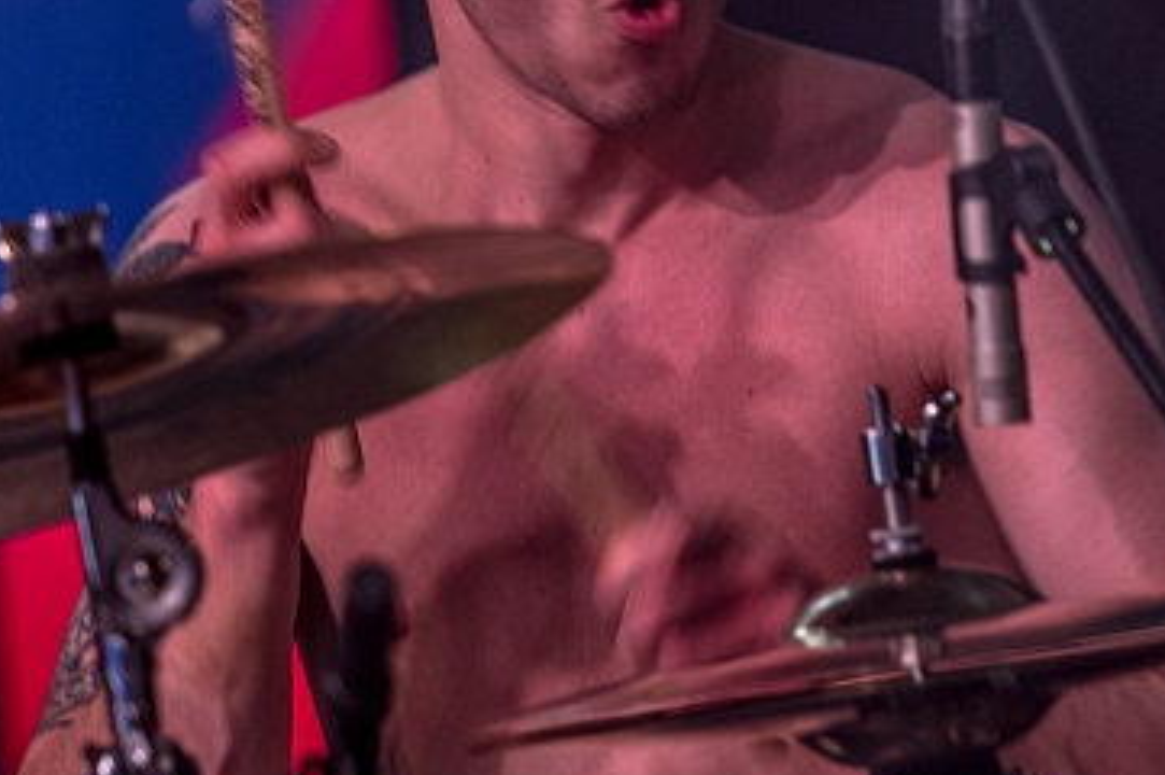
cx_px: 520
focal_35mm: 539
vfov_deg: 2.5
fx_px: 17426
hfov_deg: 3.8
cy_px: 126
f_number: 3.2
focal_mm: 180
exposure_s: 1/100
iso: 640
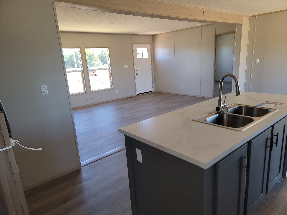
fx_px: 199
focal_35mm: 24
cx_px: 144
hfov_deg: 71.6
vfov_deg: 56.8
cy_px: 108
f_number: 1.8
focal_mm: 6.7
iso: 50
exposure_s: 1/60
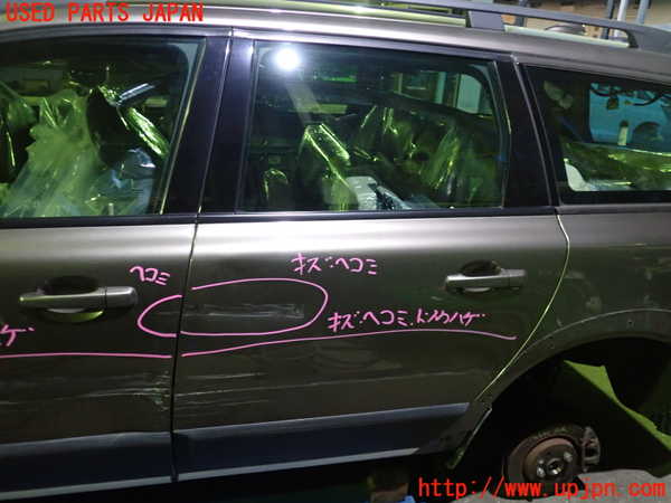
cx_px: 336
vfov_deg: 46.8
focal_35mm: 30
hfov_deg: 60.0
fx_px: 582
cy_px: 252
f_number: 2.3
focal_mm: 5.4
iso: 800
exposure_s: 1/25
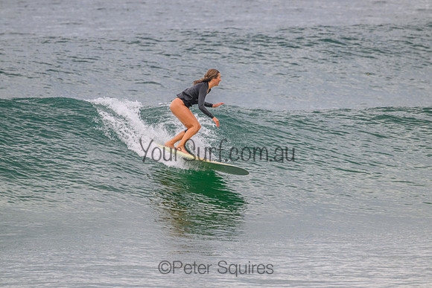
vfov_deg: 1.7
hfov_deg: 2.6
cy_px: 144
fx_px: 9602
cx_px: 216
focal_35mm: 800
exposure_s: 1/2000
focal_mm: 800
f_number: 11
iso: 2200
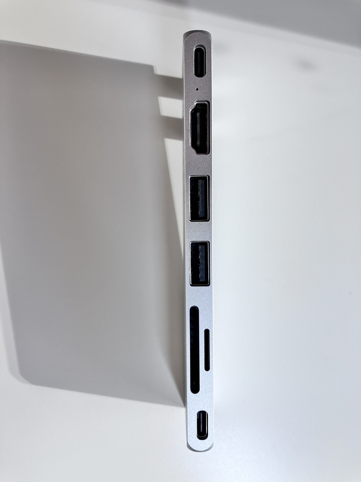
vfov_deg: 63.4
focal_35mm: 28
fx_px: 389
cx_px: 180
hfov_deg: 49.7
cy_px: 241
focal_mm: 3.99
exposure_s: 1/206
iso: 25
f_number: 1.8
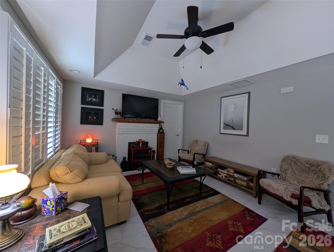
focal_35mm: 12
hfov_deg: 110.5
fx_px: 116
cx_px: 167
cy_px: 126
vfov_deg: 94.6
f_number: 1.7
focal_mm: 2.02
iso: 55
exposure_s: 1/24
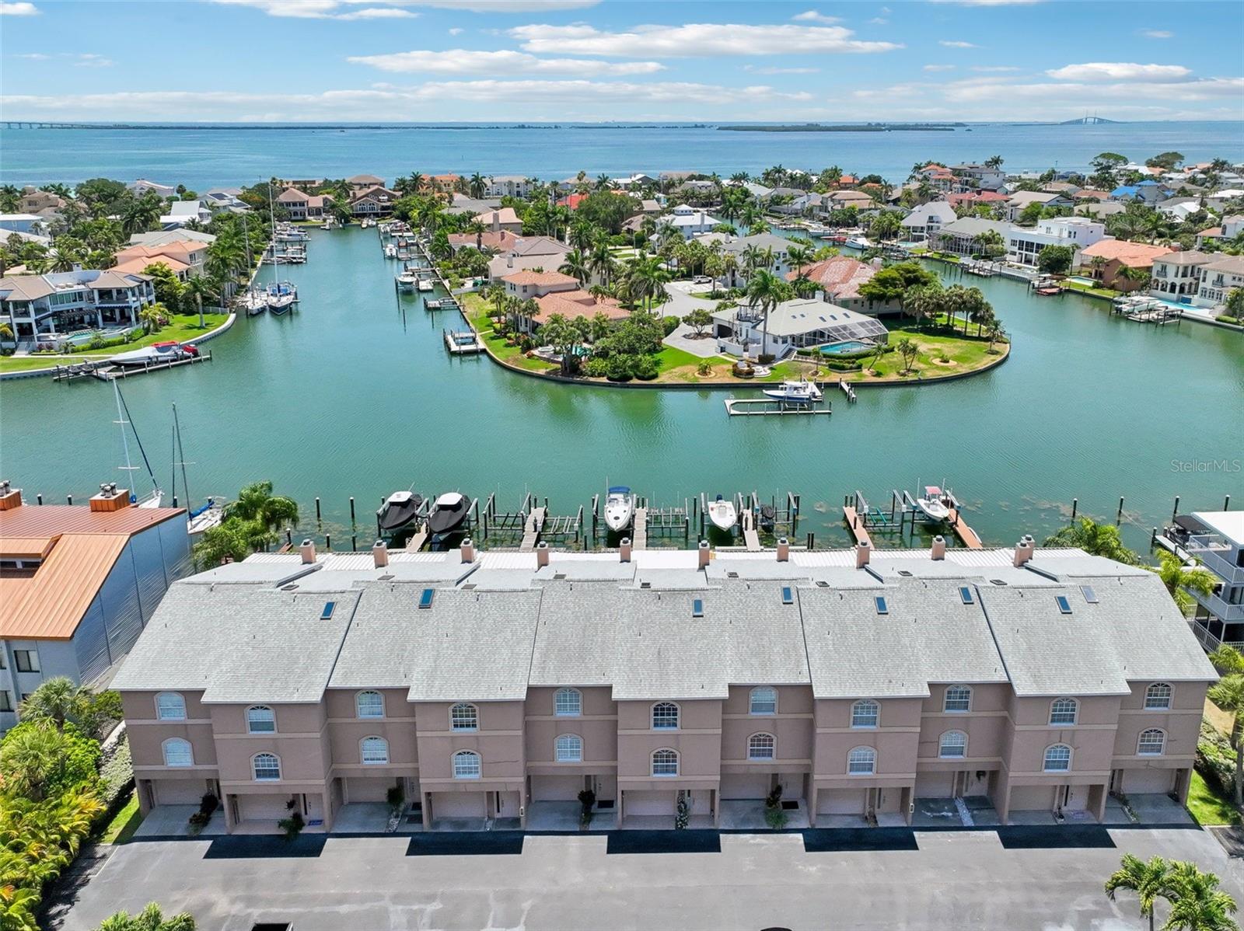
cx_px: 622
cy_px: 466
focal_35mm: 24
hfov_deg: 71.6
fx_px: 862
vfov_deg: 56.8
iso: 400
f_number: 2.8
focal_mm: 12.3
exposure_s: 1/8000
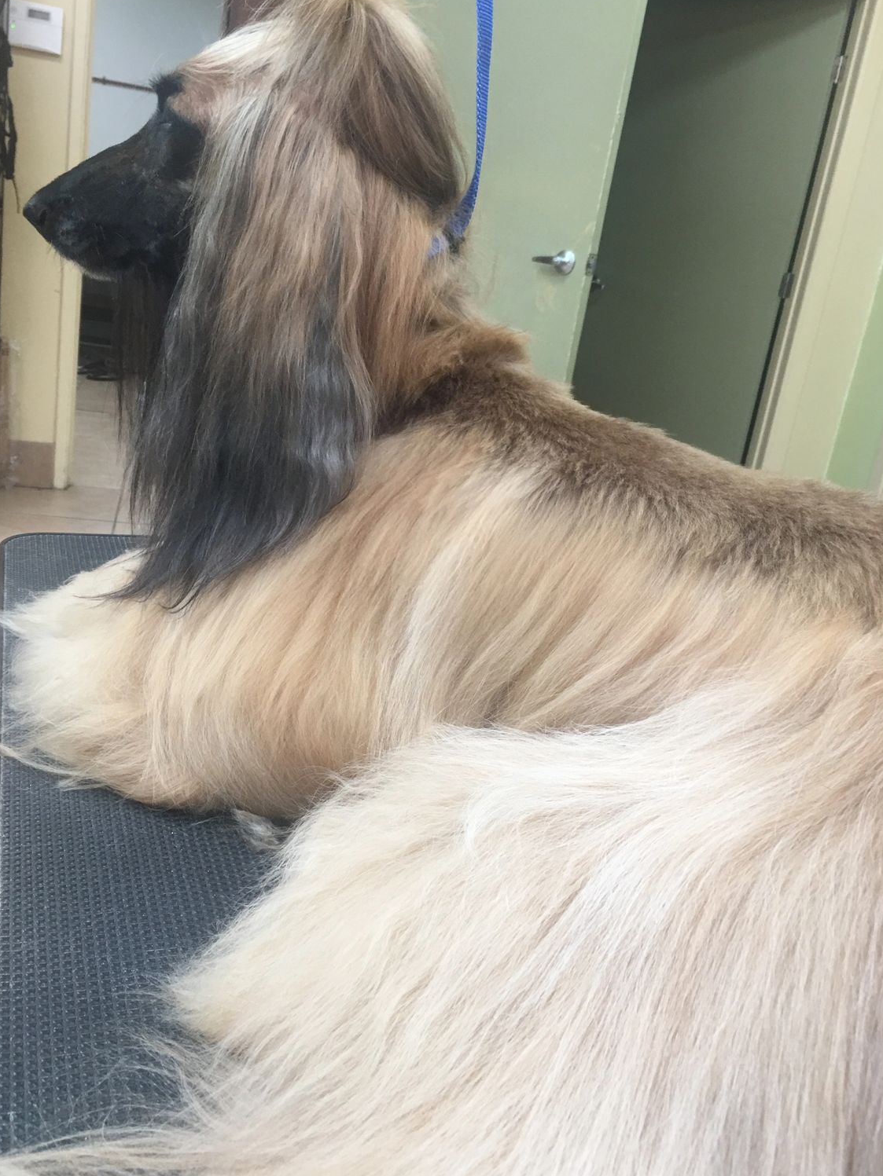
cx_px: 431
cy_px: 561
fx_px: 1054
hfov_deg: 45.4
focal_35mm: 31
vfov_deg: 58.3
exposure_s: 1/30
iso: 40
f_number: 2.2
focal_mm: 4.15
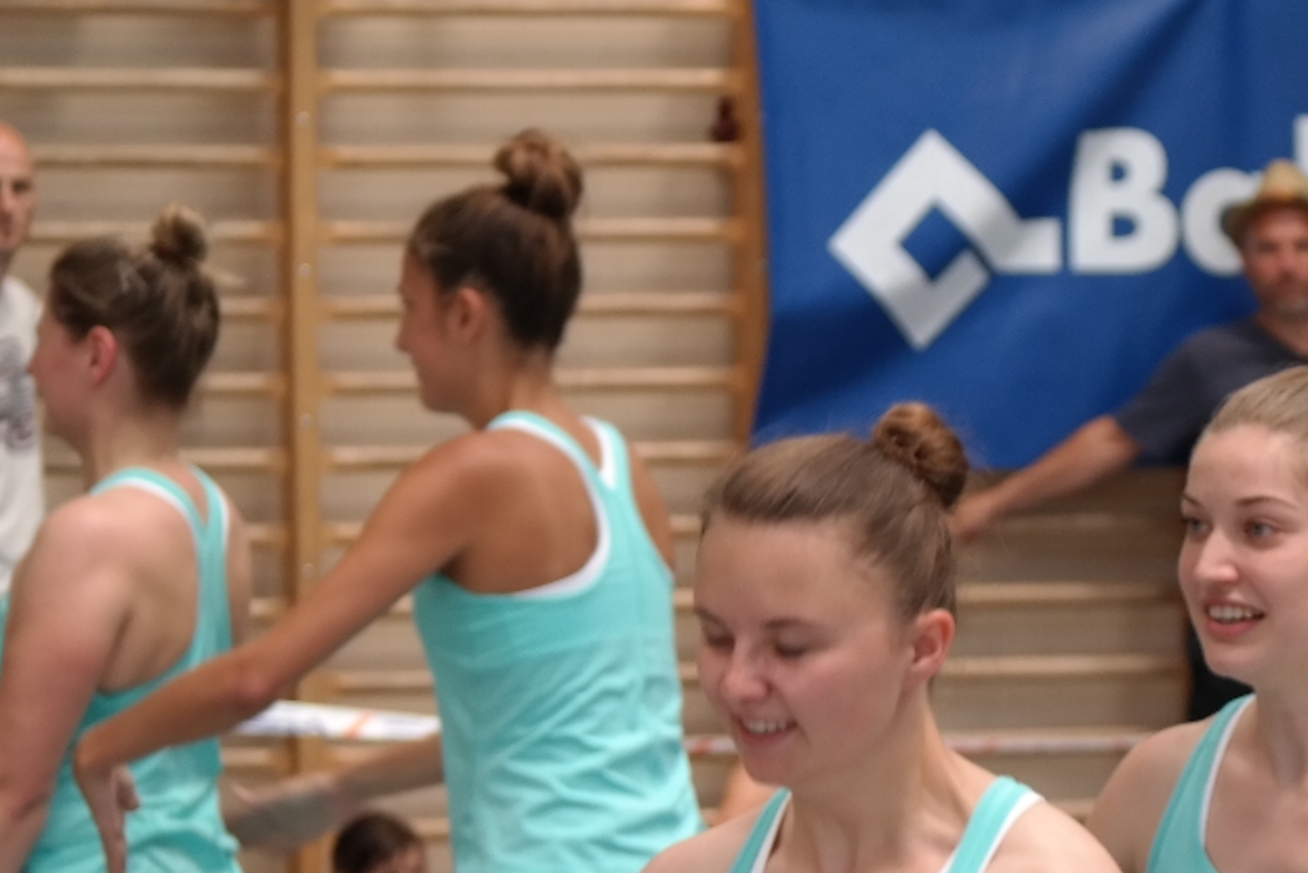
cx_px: 1327
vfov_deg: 6.9
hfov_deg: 10.3
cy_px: 888
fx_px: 7195
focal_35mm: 198
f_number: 4
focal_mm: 50
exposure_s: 1/80
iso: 200
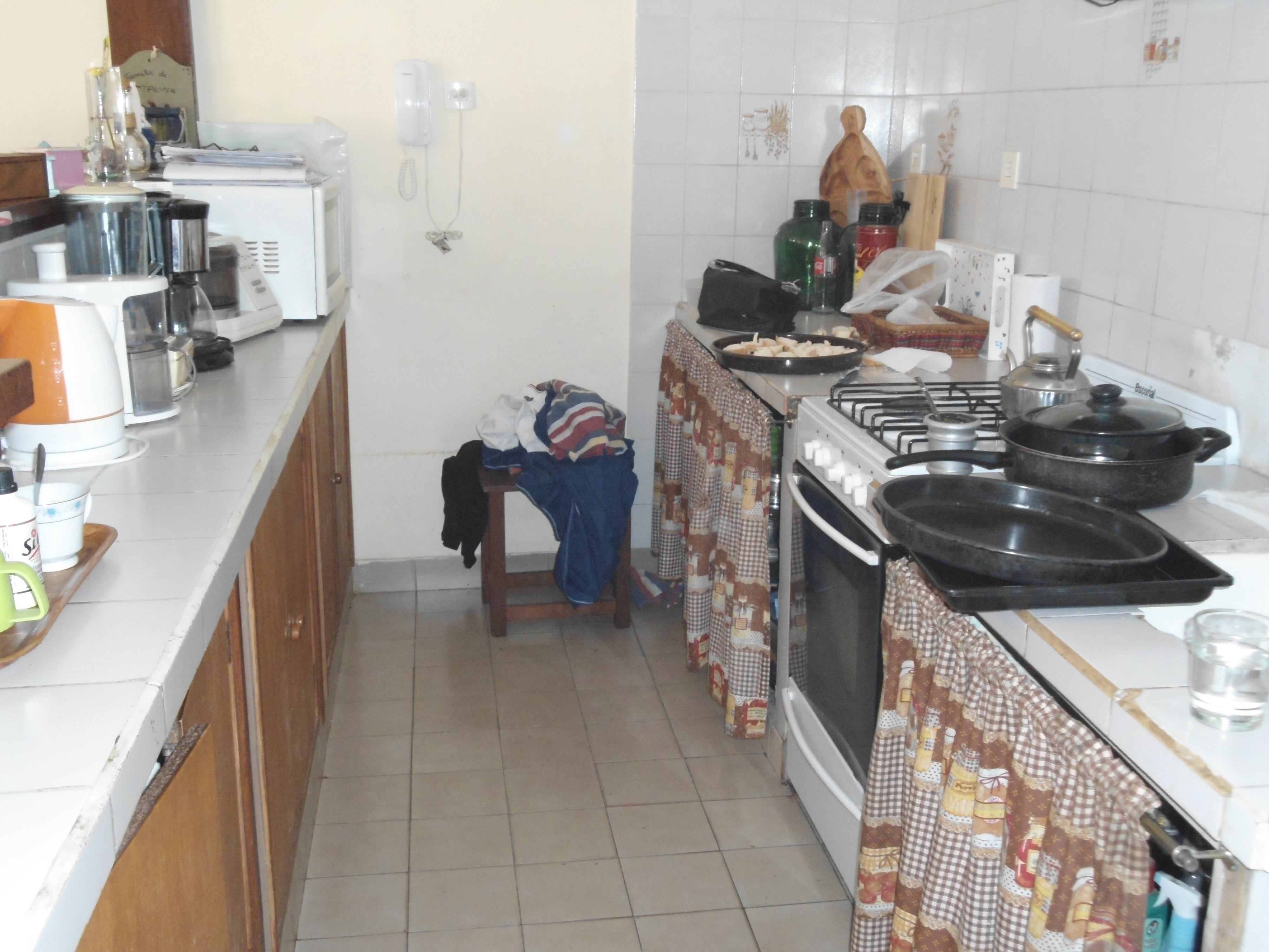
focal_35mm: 37
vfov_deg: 38.7
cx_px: 634
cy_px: 476
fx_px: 1356
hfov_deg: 50.1
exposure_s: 1/40
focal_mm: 6.7
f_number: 3.2
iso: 400
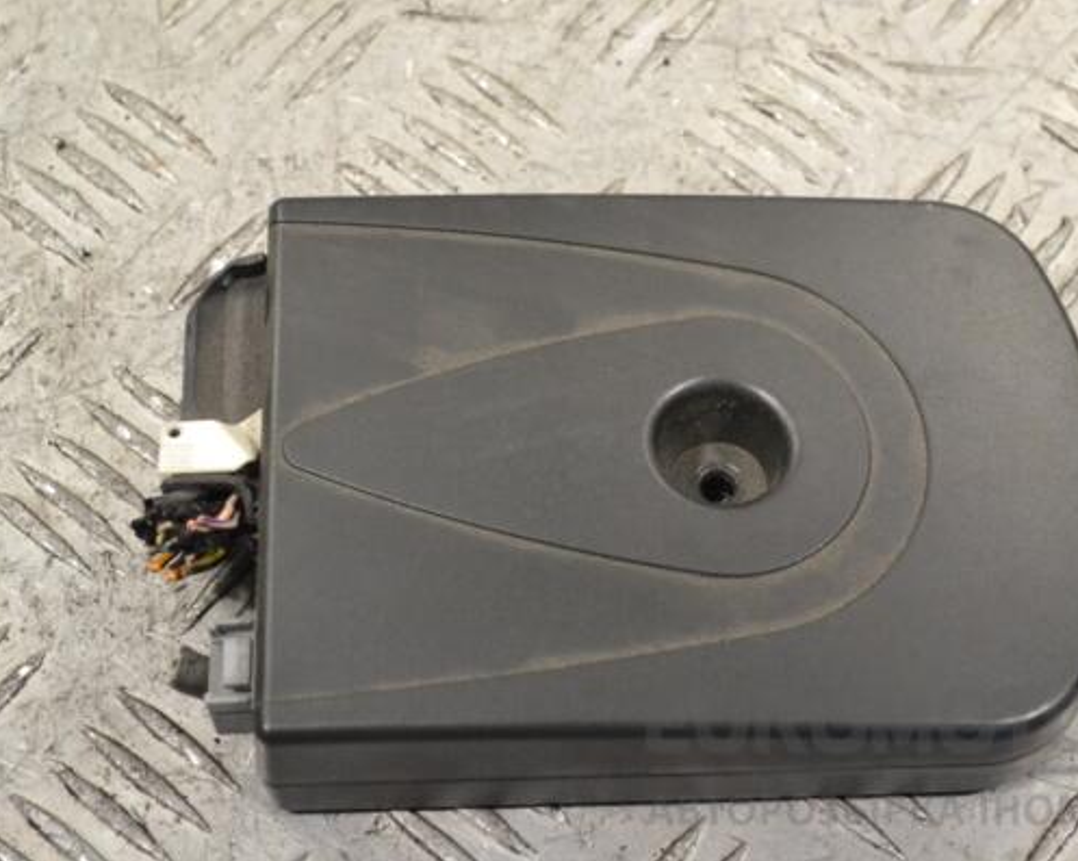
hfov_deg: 22.5
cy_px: 432
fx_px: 2710
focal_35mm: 85
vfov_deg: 18.1
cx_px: 605
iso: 3200
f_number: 8
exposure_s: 1/250
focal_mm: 50
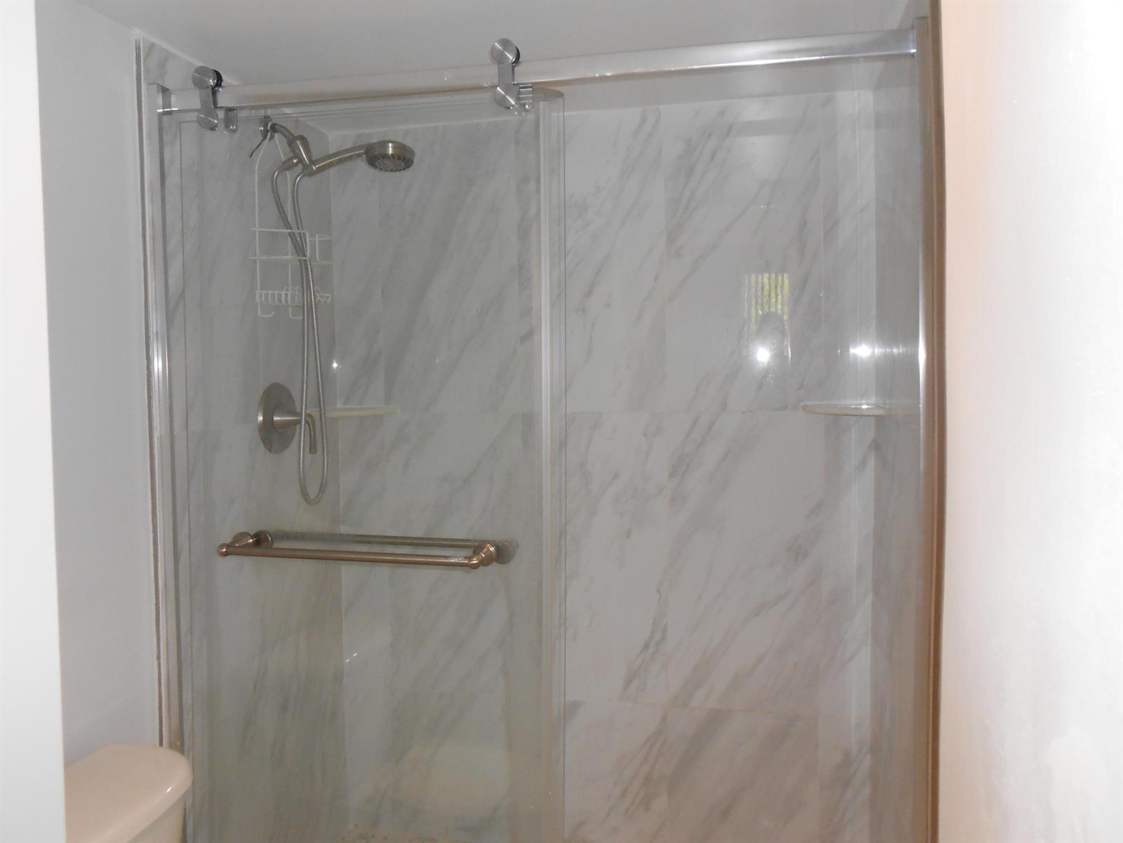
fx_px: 941
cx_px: 562
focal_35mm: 29
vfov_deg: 48.2
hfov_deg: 61.7
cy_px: 422
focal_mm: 5.1
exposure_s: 1/25
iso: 200
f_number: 3.4
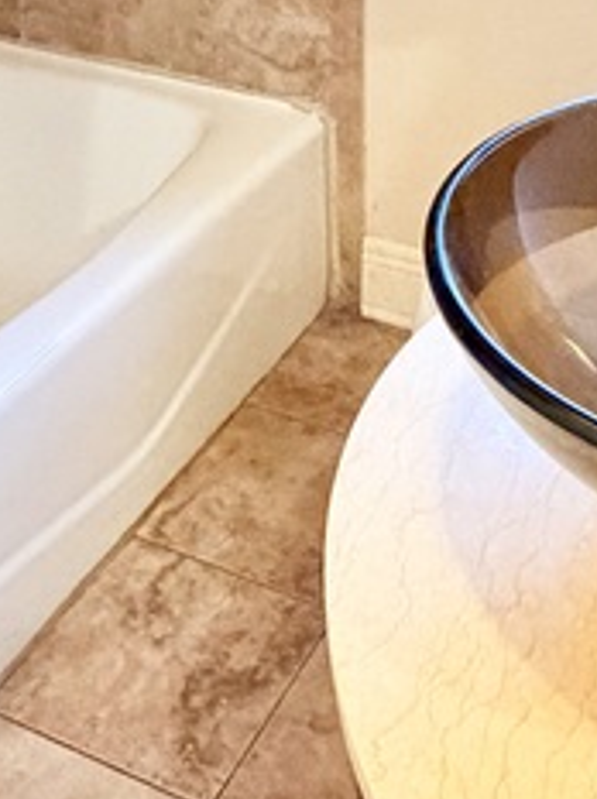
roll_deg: -0.2
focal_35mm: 65
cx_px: 323
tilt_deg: -16.0
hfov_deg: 22.5
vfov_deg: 27.1
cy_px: -110
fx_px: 1499
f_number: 2.2
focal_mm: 2.22
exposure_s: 1/40
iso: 1250
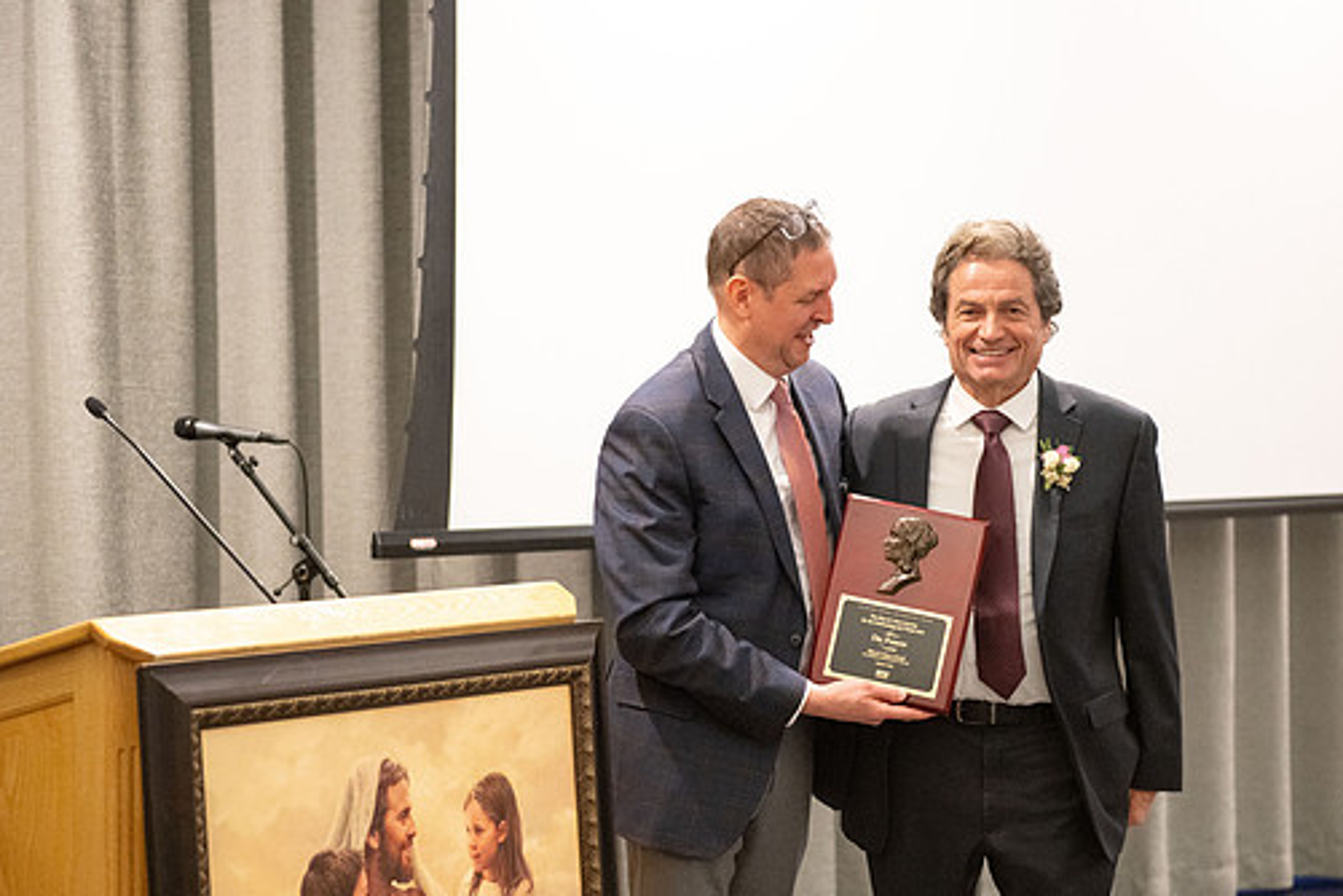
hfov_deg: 25.1
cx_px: 667
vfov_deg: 16.8
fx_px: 3022
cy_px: 514
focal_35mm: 81
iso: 5000
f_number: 2.8
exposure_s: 1/125
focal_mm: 70
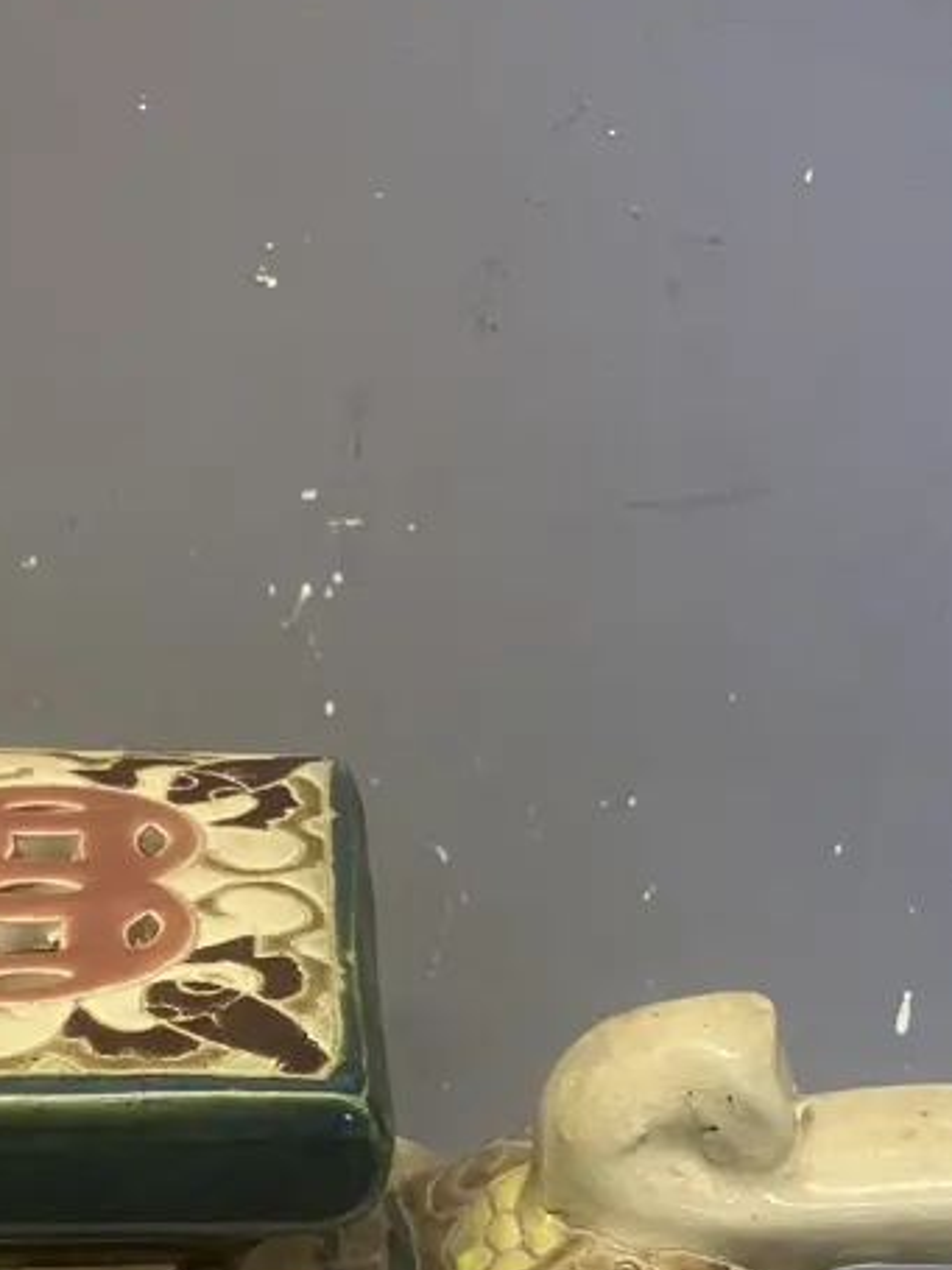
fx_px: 2311
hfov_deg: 23.1
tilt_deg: -32.3
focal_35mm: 63
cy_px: 1404
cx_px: 279
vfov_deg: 28.0
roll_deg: -0.6
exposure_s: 1/50
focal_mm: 3.99
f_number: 1.8
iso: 64
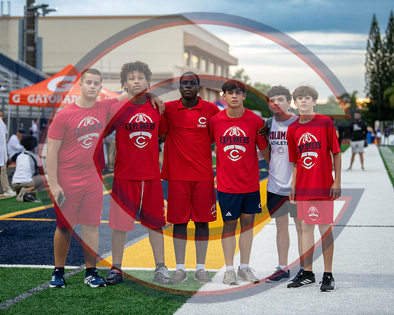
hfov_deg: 20.7
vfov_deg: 16.6
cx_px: 182
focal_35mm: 92
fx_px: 1076
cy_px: 158
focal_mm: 82
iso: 1600
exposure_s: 1/1000
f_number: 2.8
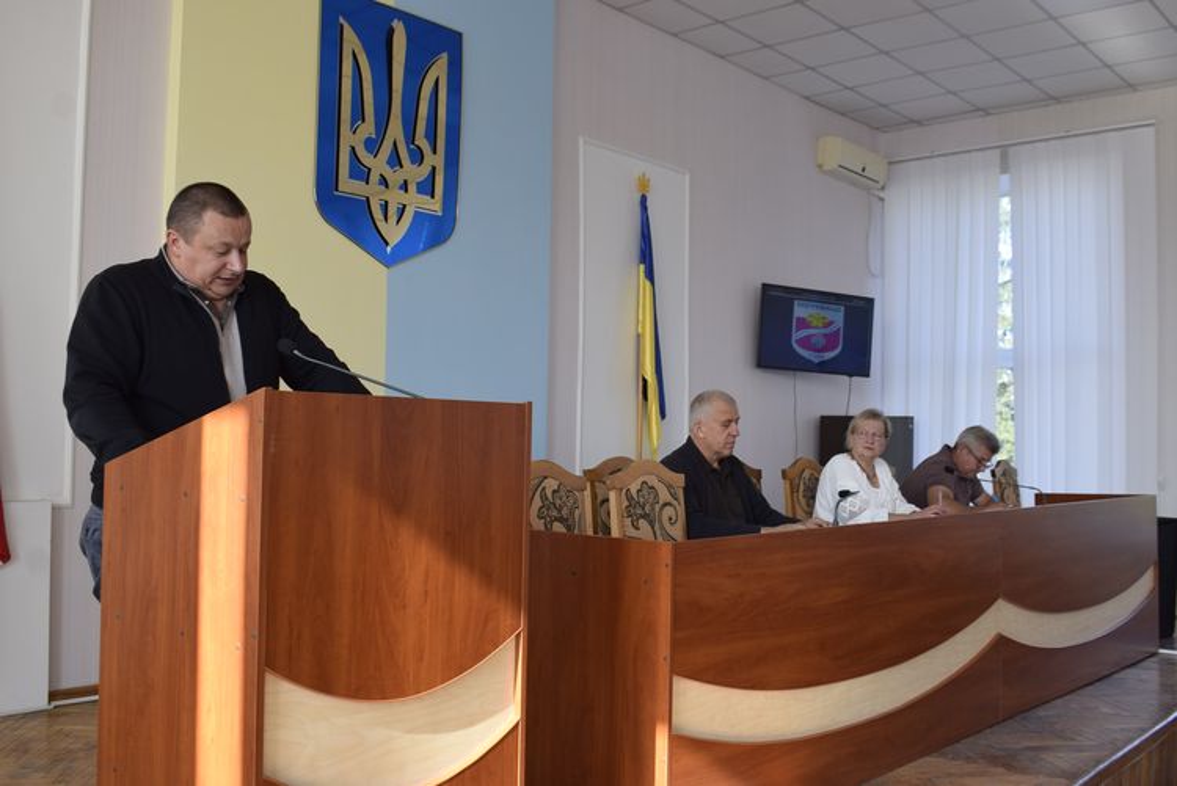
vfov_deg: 38.4
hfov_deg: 55.1
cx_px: 588
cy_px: 393
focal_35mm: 34
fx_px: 1129
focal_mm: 23
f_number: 6.3
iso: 400
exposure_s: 1/160
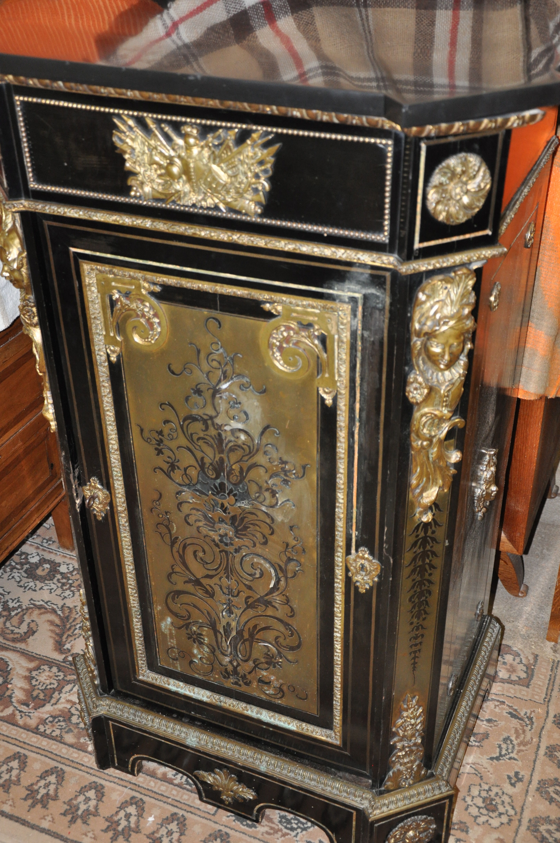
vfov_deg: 46.4
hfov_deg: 31.8
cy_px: 422
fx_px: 982
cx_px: 280
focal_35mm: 42
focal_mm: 28
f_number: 4
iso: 800
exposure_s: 1/60
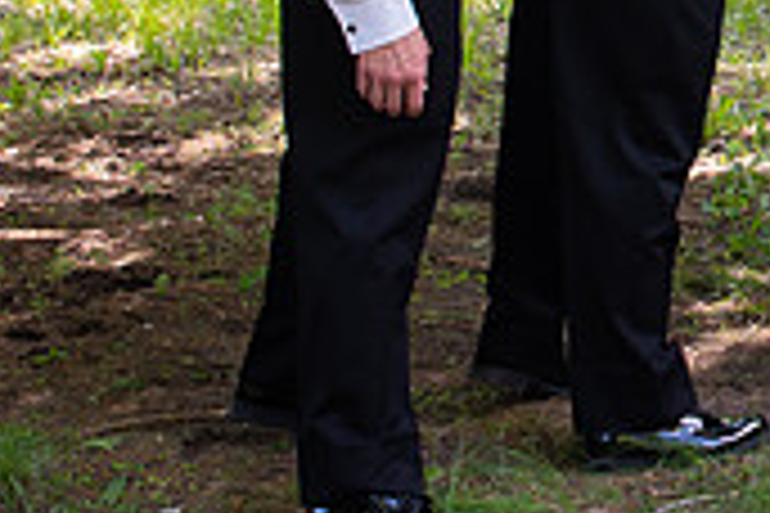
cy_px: -282
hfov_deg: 14.4
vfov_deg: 10.5
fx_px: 2695
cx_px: 1365
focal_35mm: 126
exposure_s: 1/125
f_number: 5
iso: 250
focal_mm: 29
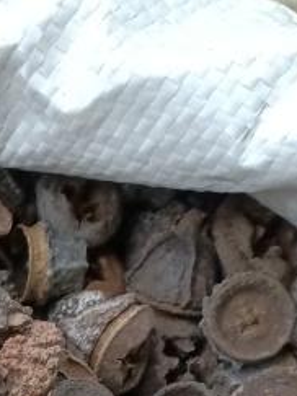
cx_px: -188
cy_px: 685
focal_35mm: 114
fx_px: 1305
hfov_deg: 12.2
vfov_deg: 15.2
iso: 173
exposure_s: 1/60
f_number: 1.8
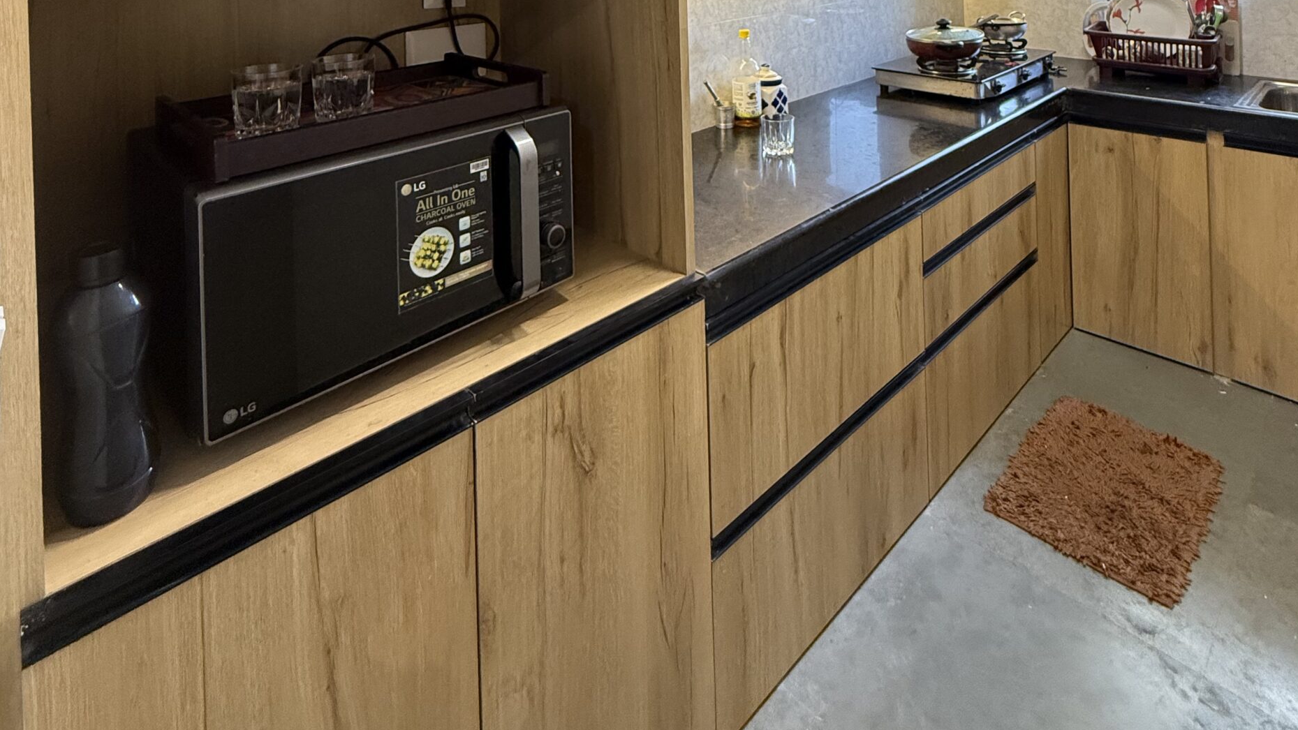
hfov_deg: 83.8
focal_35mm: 21
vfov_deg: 42.8
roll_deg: +1.1
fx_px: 723
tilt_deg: -0.1
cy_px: -59
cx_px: 658
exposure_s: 1/100
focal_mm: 2.22
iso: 400
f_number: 2.2
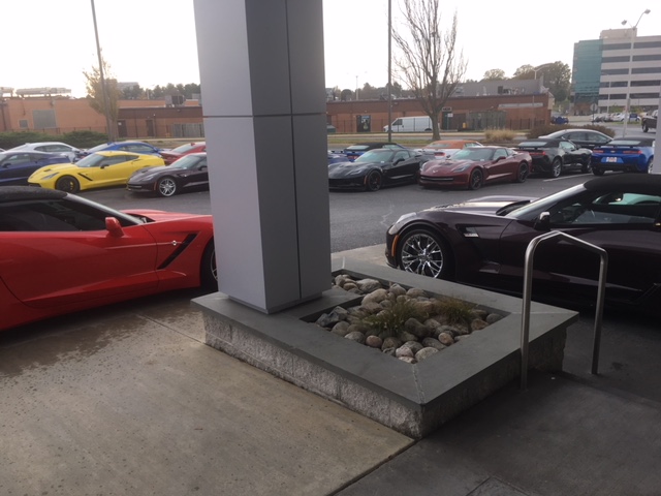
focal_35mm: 29
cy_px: 248
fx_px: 554
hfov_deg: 61.7
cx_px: 330
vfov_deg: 48.2
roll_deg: +1.8
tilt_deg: -14.0
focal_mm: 4.15
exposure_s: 1/176
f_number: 2.2
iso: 25
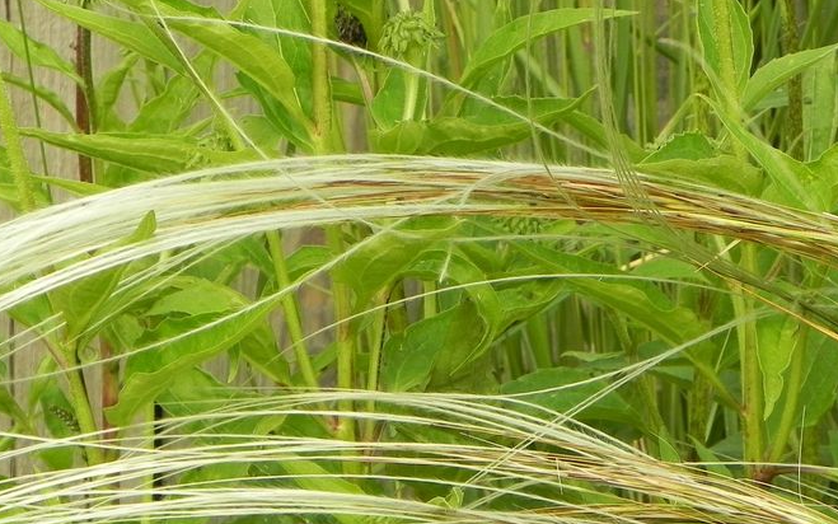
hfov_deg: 7.5
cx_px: 340
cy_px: 444
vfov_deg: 4.7
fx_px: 6350
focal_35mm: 278
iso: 160
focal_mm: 28.8
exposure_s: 1/250
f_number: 5
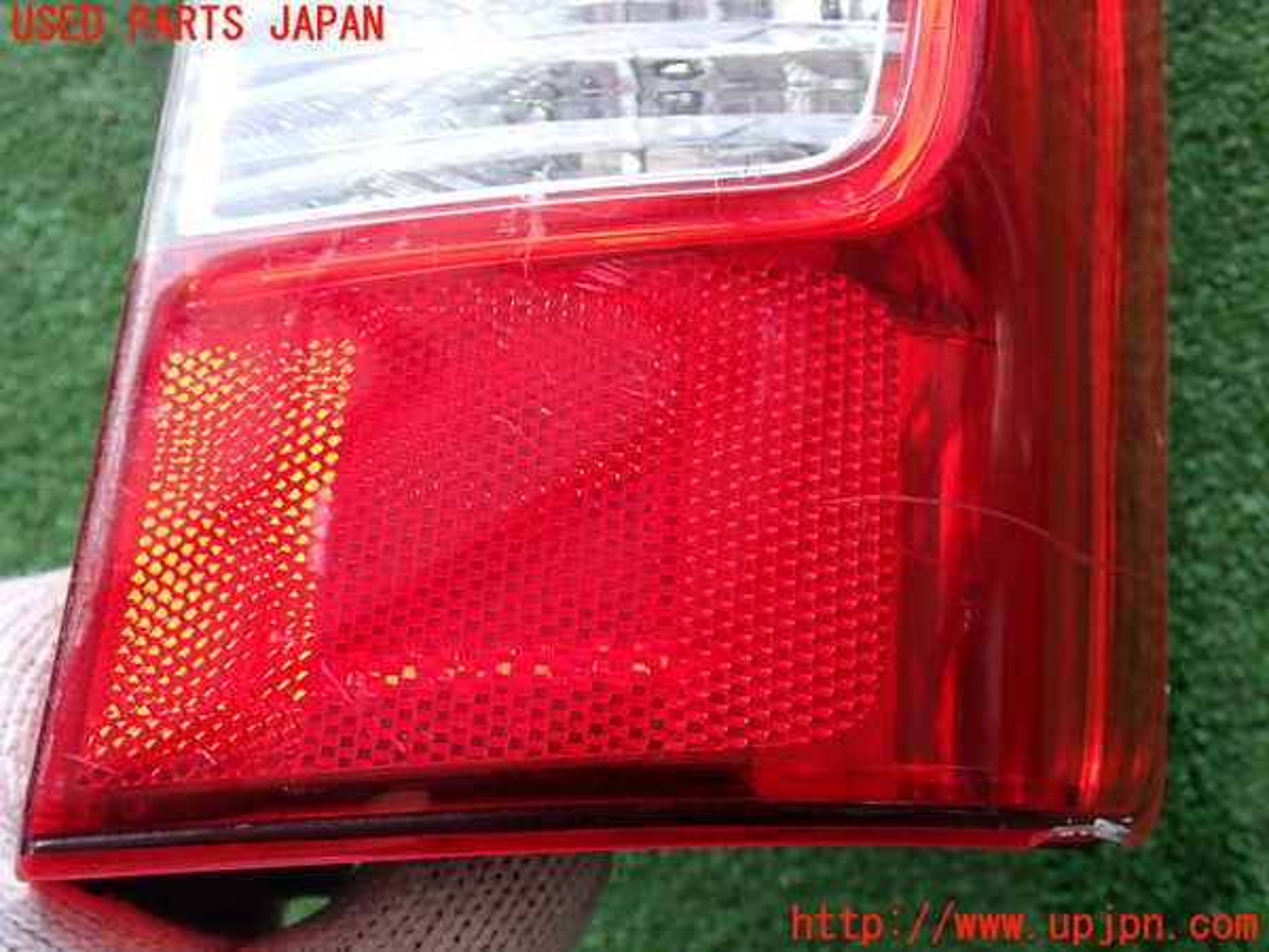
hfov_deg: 42.9
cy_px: 476
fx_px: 1613
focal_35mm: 44
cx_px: 634
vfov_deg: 32.9
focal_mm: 7.84
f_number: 2.9
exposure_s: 1/80
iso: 125
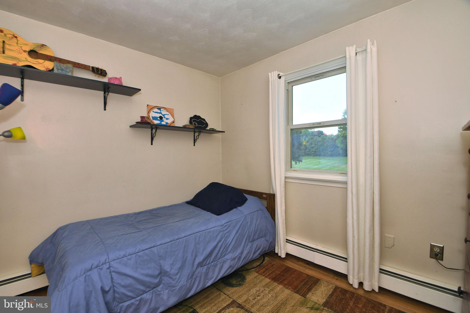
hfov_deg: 100.4
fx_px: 196
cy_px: 156
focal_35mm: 15
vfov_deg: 77.3
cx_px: 235
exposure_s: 1/250
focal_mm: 10
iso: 250
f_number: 5.6
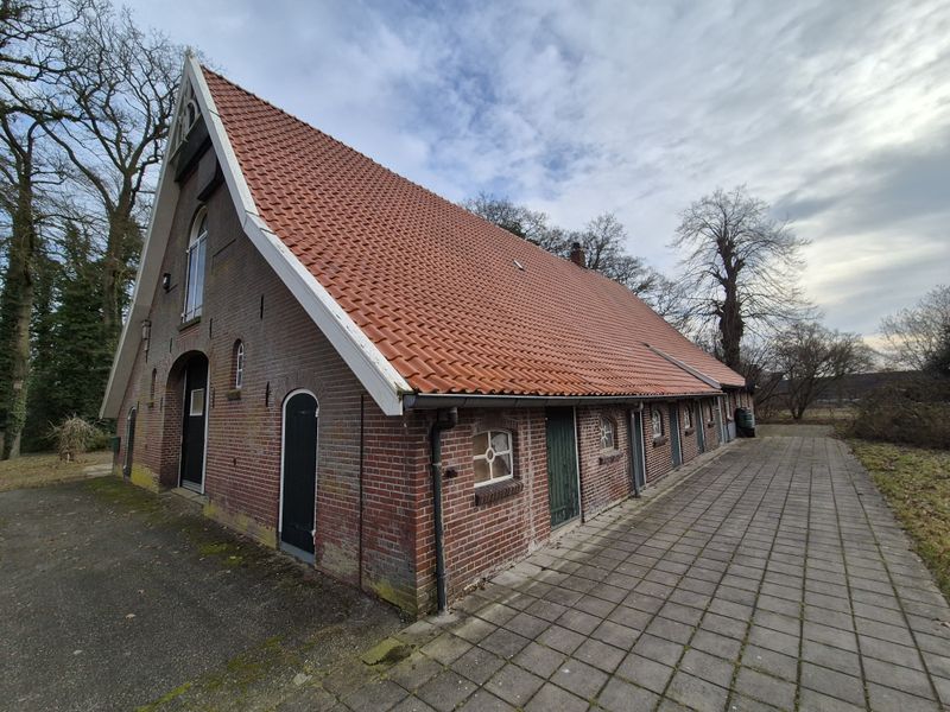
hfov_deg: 106.2
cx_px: 475
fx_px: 357
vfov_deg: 89.9
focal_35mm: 13
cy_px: 356
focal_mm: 2.2
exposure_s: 1/1292
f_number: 2.2
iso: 50
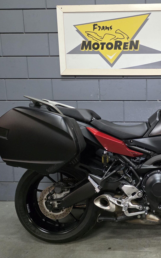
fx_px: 232
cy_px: 130
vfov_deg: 58.1
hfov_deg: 35.4
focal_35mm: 33
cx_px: 154
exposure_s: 1/100
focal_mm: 6.25
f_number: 1.7
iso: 1250
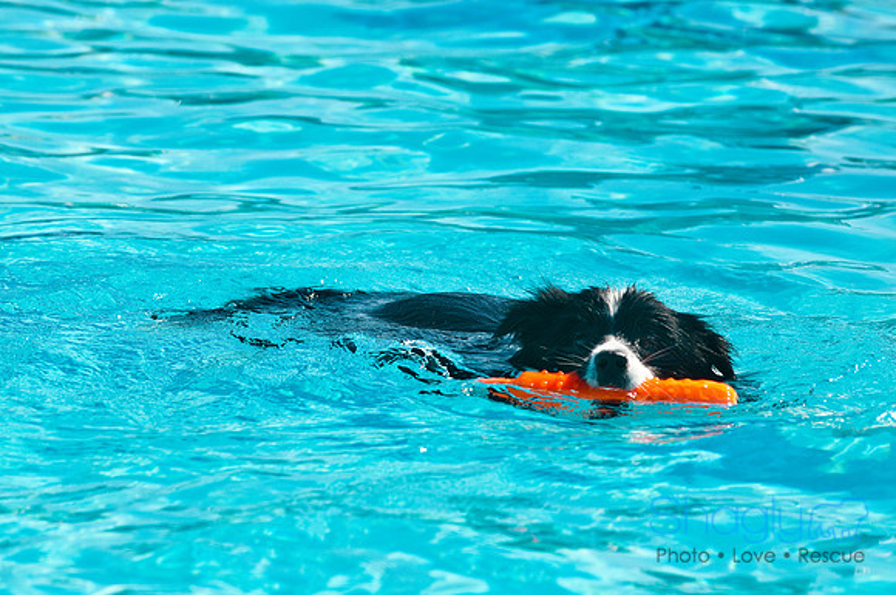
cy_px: 298
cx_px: 448
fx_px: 7456
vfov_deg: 4.6
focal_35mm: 300
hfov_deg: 6.9
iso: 200
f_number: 5.6
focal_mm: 200
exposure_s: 1/1600
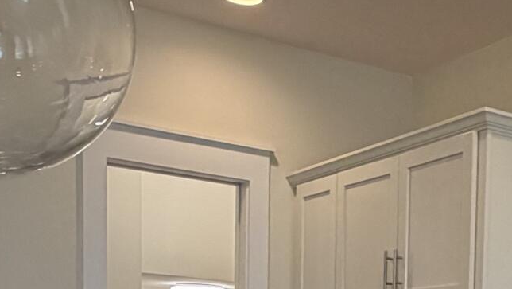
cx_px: 510
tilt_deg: -5.7
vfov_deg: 15.4
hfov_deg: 28.0
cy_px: 459
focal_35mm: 71
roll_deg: -1.1
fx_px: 964
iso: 250
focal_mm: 2.22
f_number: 2.2
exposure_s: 1/120
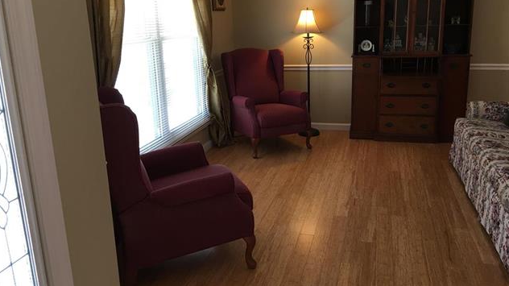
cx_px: 254
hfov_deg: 61.0
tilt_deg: -12.5
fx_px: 432
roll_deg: +1.7
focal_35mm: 32
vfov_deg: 36.6
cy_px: 121
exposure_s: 1/15
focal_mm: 4.15
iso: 25
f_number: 2.2
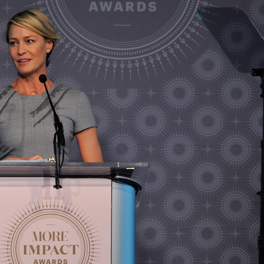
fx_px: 6143
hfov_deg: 2.5
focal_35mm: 712
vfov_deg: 2.5
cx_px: 36
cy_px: 106
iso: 1600
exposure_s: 1/320
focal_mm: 420
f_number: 4
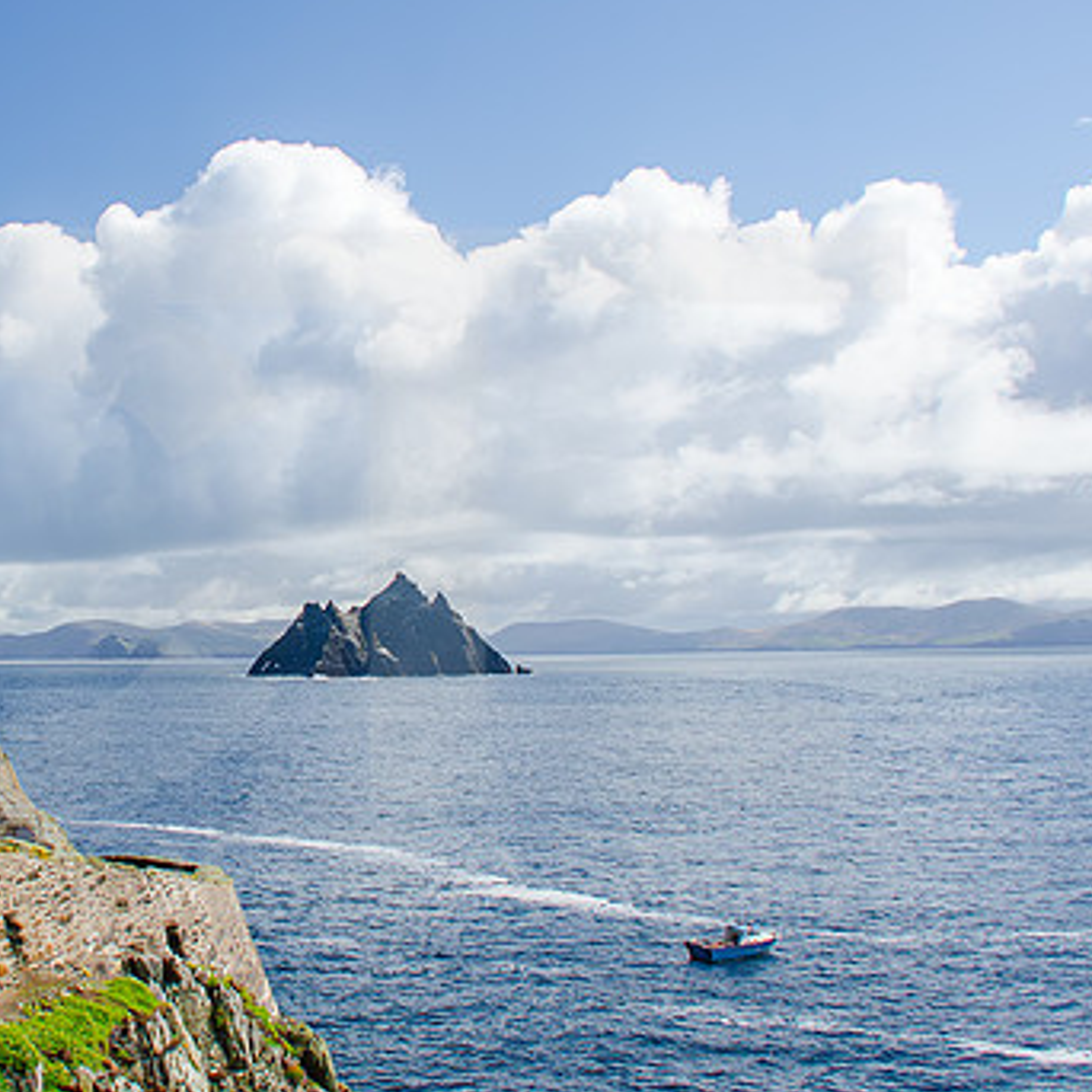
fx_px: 1713
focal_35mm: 48
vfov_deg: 35.3
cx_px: 227
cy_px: 511
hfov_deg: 34.3
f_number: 5.6
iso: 500
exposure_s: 1/1600
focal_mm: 18
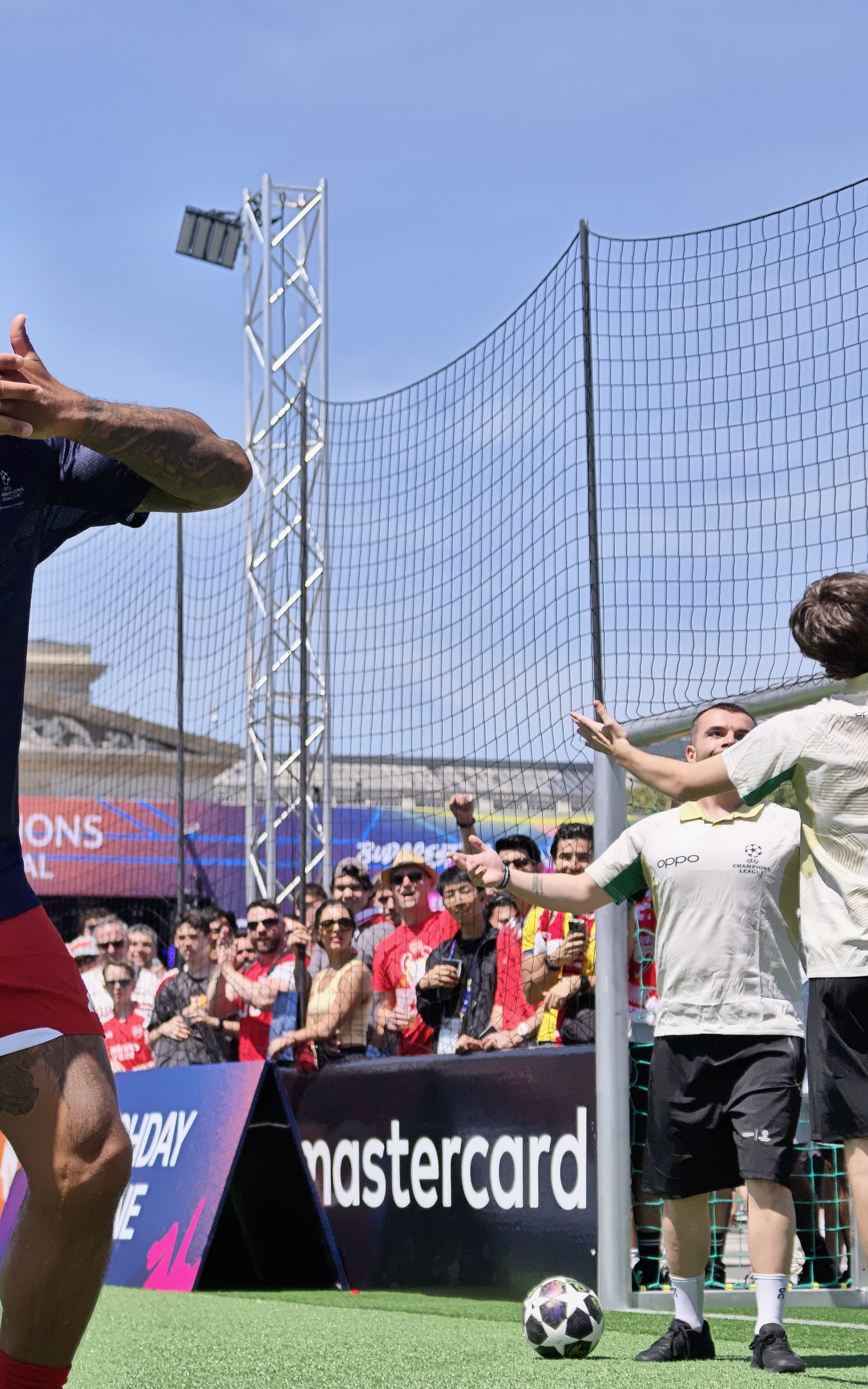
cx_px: 285
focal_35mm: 98
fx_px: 3709
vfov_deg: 21.2
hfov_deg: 13.3
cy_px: 761
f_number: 2.2
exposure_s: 1/2075
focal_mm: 20.1
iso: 64
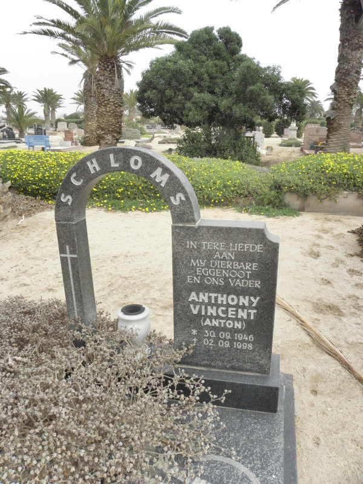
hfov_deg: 51.4
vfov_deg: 65.3
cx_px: 182
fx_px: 378
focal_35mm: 27
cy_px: 242
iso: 200
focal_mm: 4.83
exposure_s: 1/500
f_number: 5.6
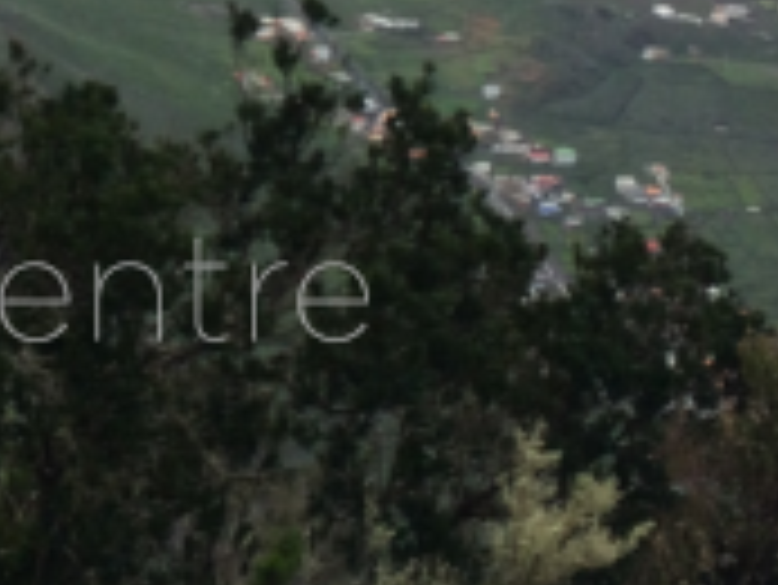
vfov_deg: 12.9
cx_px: -22
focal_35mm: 111
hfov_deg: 17.3
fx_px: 2496
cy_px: -162
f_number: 2.2
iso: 32
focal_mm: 4.12
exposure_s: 1/1520
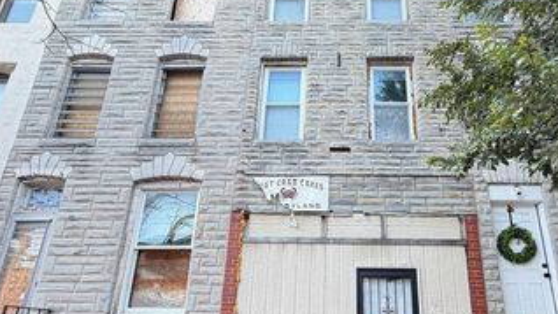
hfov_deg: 75.3
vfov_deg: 46.7
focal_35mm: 24
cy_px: 218
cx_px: 340
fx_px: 355
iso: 80
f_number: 2.2
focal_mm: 2.22
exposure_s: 1/121
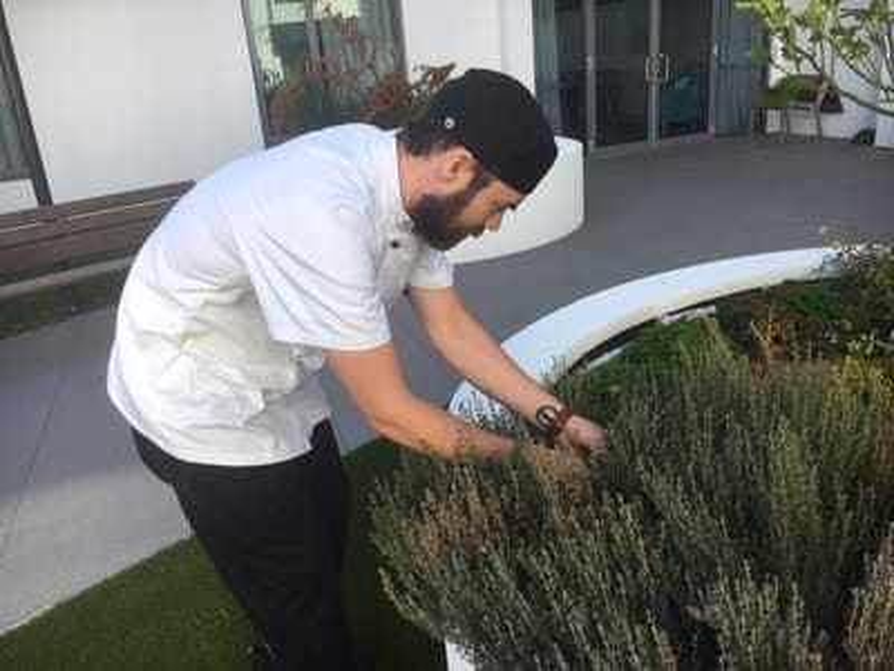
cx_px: 447
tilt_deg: -18.3
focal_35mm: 29
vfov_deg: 48.2
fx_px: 749
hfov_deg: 61.7
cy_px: 336
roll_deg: +3.9
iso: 25
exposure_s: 1/625
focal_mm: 4.15
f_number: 2.2
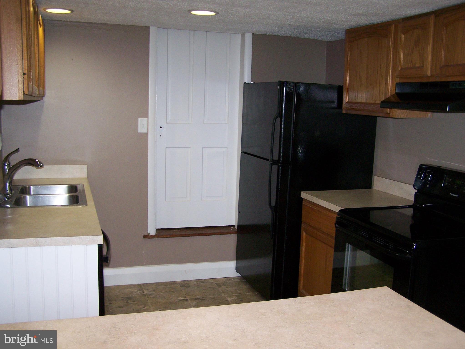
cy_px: 174
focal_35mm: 38
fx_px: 511
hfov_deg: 48.9
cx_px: 232
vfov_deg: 37.8
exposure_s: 1/60
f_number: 2.8
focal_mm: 6.3
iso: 160
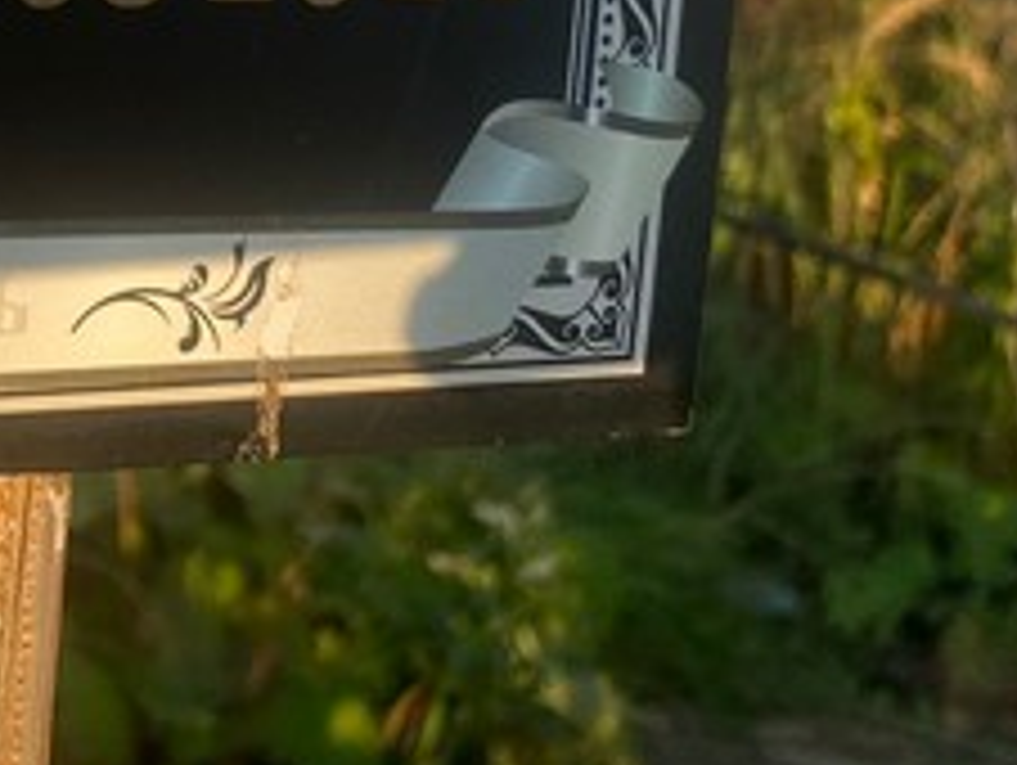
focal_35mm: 92
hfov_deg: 18.9
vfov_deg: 14.4
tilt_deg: -4.3
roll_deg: -4.0
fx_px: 2706
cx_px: -468
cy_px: -558
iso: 32
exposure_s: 1/912
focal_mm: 4.25
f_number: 1.8
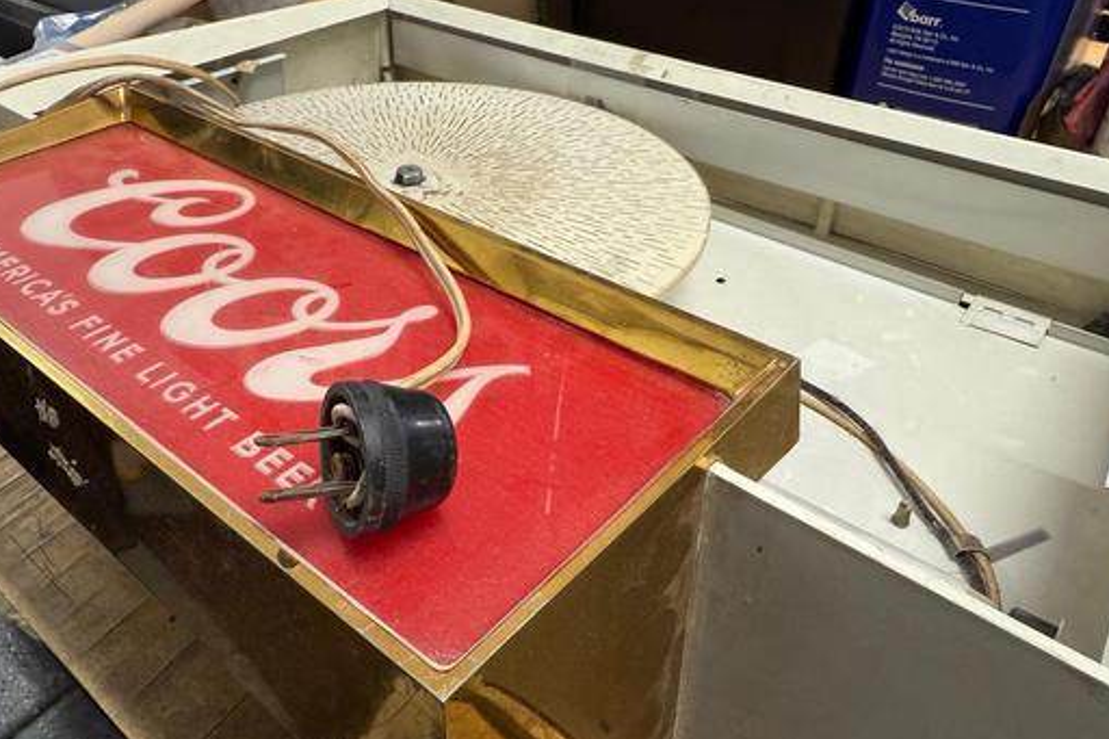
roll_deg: +5.4
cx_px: 562
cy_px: 355
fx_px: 801
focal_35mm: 26
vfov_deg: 49.5
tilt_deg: -41.9
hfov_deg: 69.4
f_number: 2.2
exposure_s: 1/60
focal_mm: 2.22
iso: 200
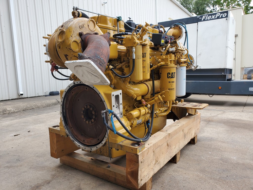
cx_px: 126
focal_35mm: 26
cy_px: 95
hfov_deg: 67.3
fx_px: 190
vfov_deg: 53.1
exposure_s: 1/353
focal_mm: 4.3
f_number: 2.4
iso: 50
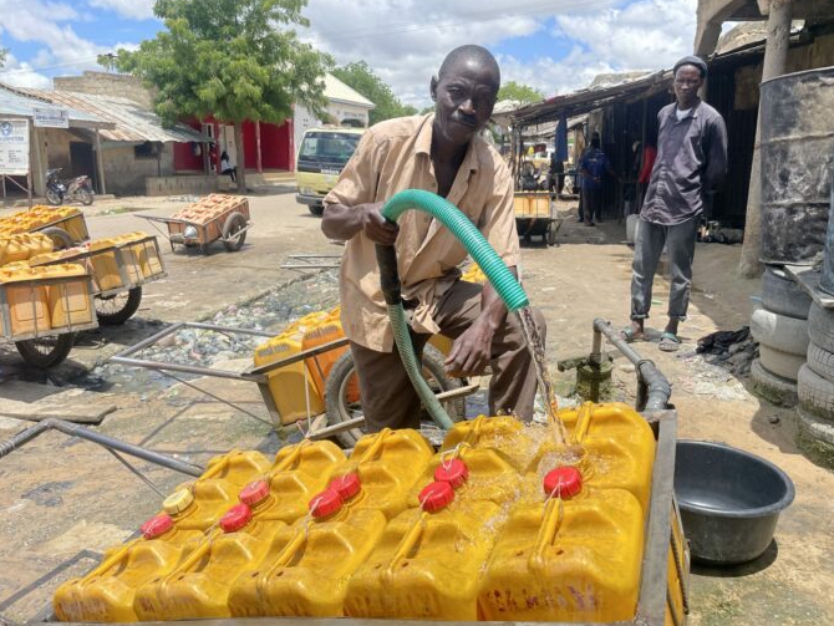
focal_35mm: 27
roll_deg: -0.3
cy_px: 309
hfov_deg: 65.3
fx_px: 651
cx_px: 429
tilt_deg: -12.0
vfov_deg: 51.4
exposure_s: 1/3509
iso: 32
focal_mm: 4.2
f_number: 1.6
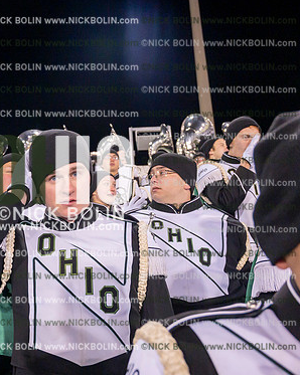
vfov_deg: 51.6
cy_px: 183
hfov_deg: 40.5
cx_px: 60
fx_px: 389
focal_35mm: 35
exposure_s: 1/640
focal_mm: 24
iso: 5000
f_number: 4.5
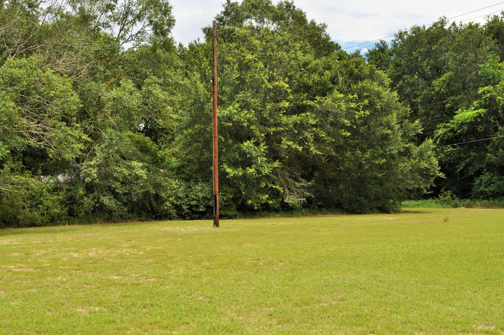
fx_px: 671
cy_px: 168
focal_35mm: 48
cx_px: 252
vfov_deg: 28.0
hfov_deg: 41.2
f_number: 9
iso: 200
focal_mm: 32
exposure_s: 1/320
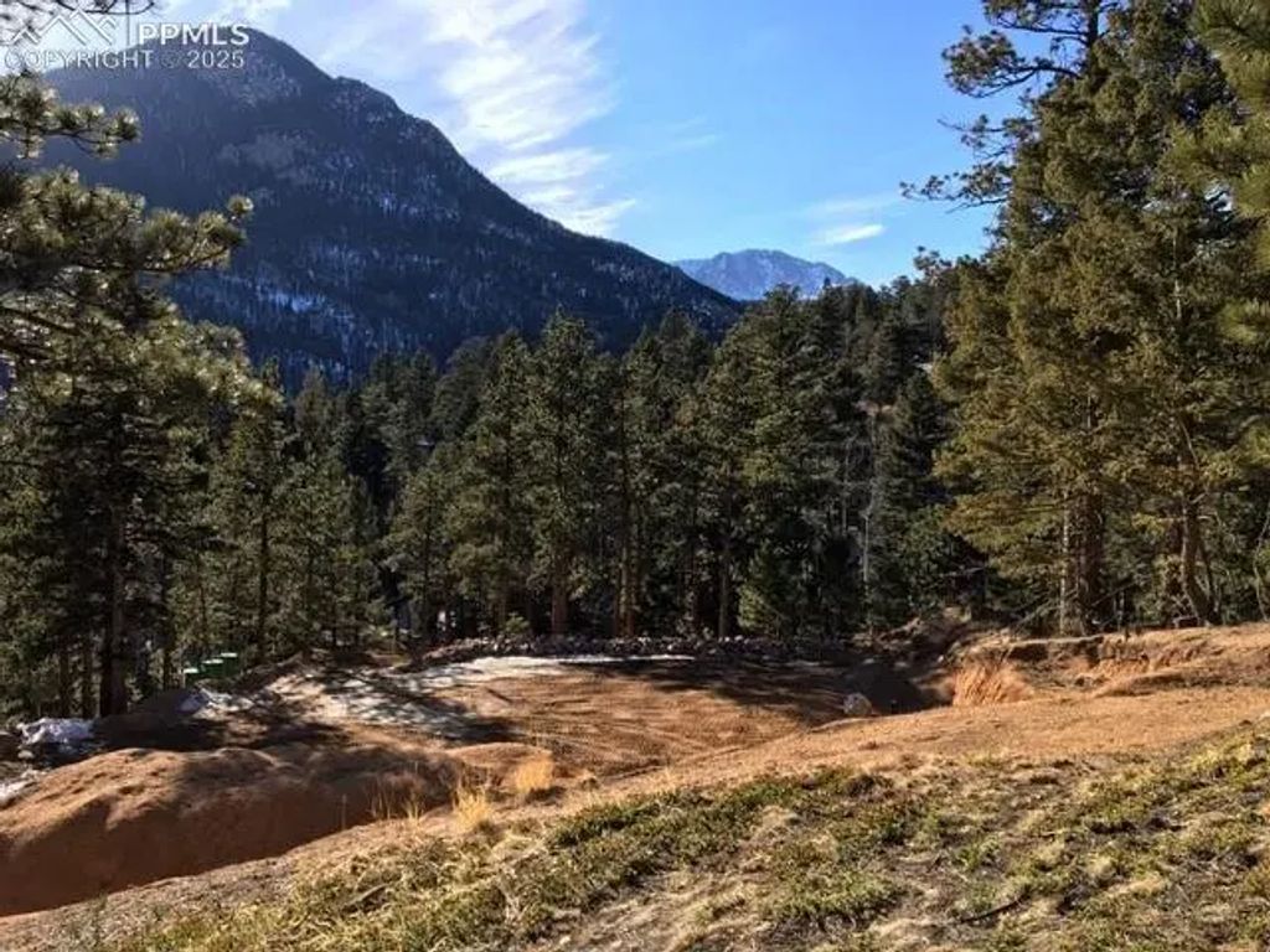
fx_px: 1064
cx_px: 635
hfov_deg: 61.7
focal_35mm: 29
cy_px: 476
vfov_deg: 48.2
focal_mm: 4.15
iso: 25
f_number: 2.2
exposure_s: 1/777
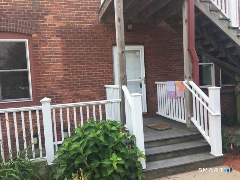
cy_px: 90
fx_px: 201
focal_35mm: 29
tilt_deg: -2.8
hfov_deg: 61.7
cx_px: 120
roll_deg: +1.0
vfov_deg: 48.2
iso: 25
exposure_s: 1/519
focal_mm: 4.15
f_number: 2.2
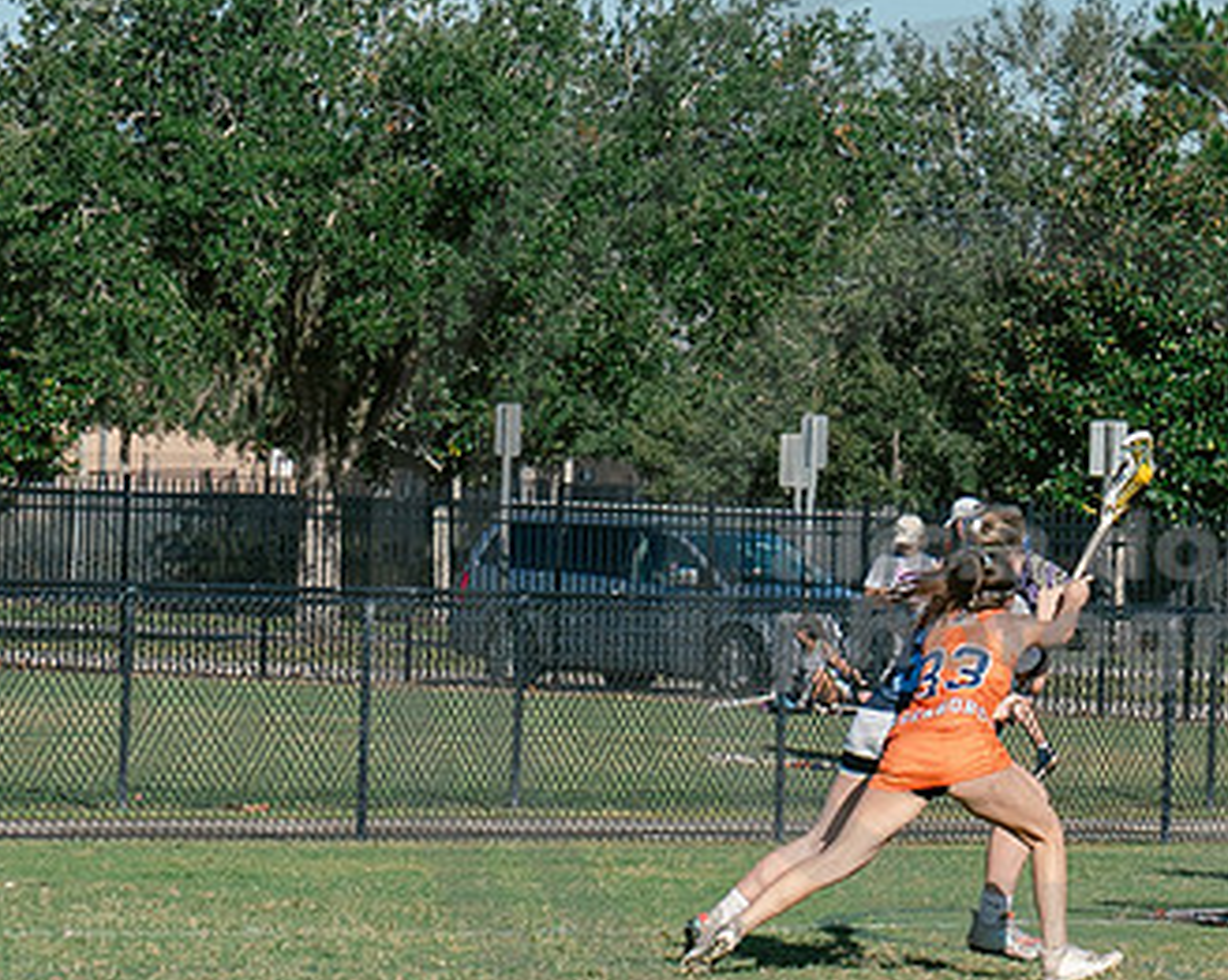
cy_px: 464
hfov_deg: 6.5
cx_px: 886
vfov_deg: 5.2
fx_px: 10751
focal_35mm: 296
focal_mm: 70
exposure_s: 1/1600
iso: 250
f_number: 5.6
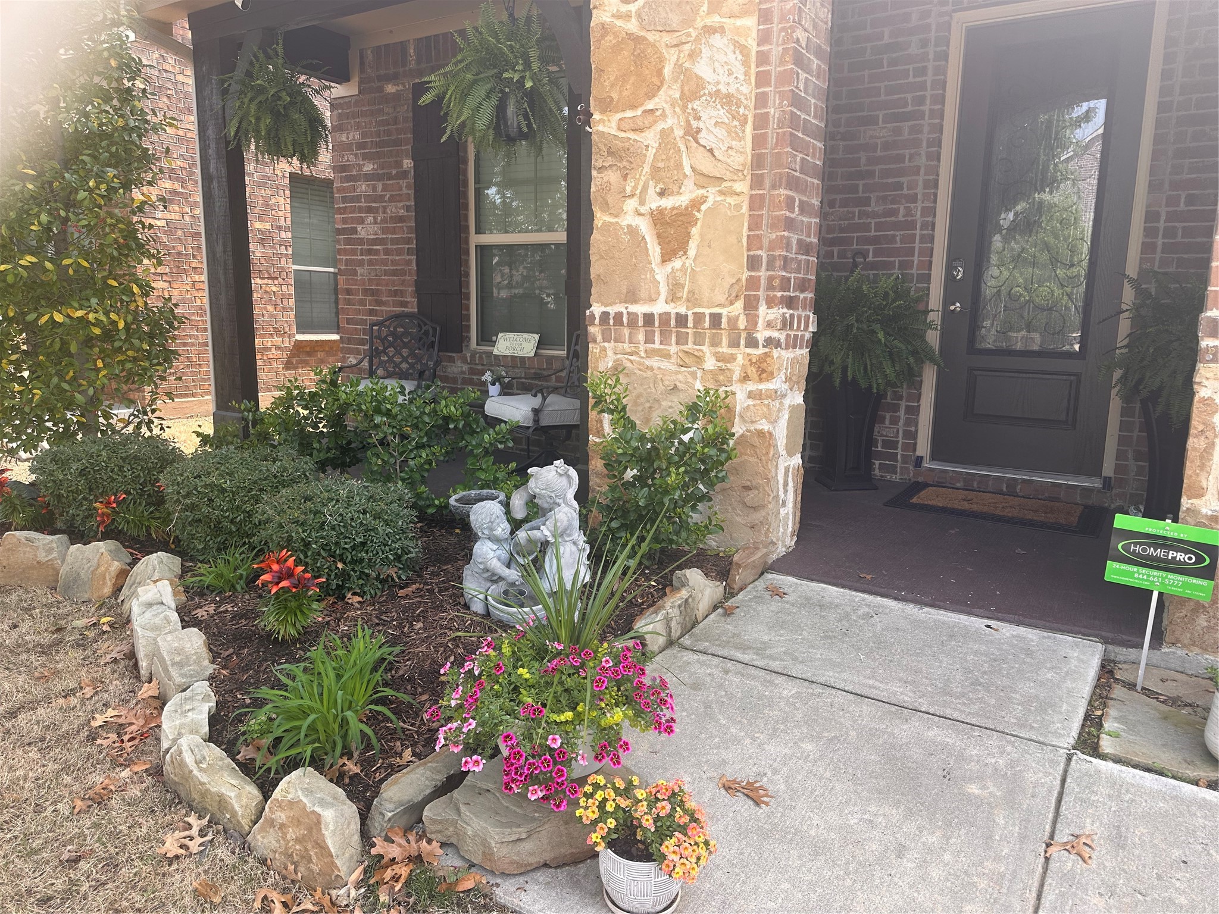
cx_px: 610
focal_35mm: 24
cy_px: 457
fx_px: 845
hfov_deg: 71.6
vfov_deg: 56.8
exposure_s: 1/952
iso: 80
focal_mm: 6.86
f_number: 1.78
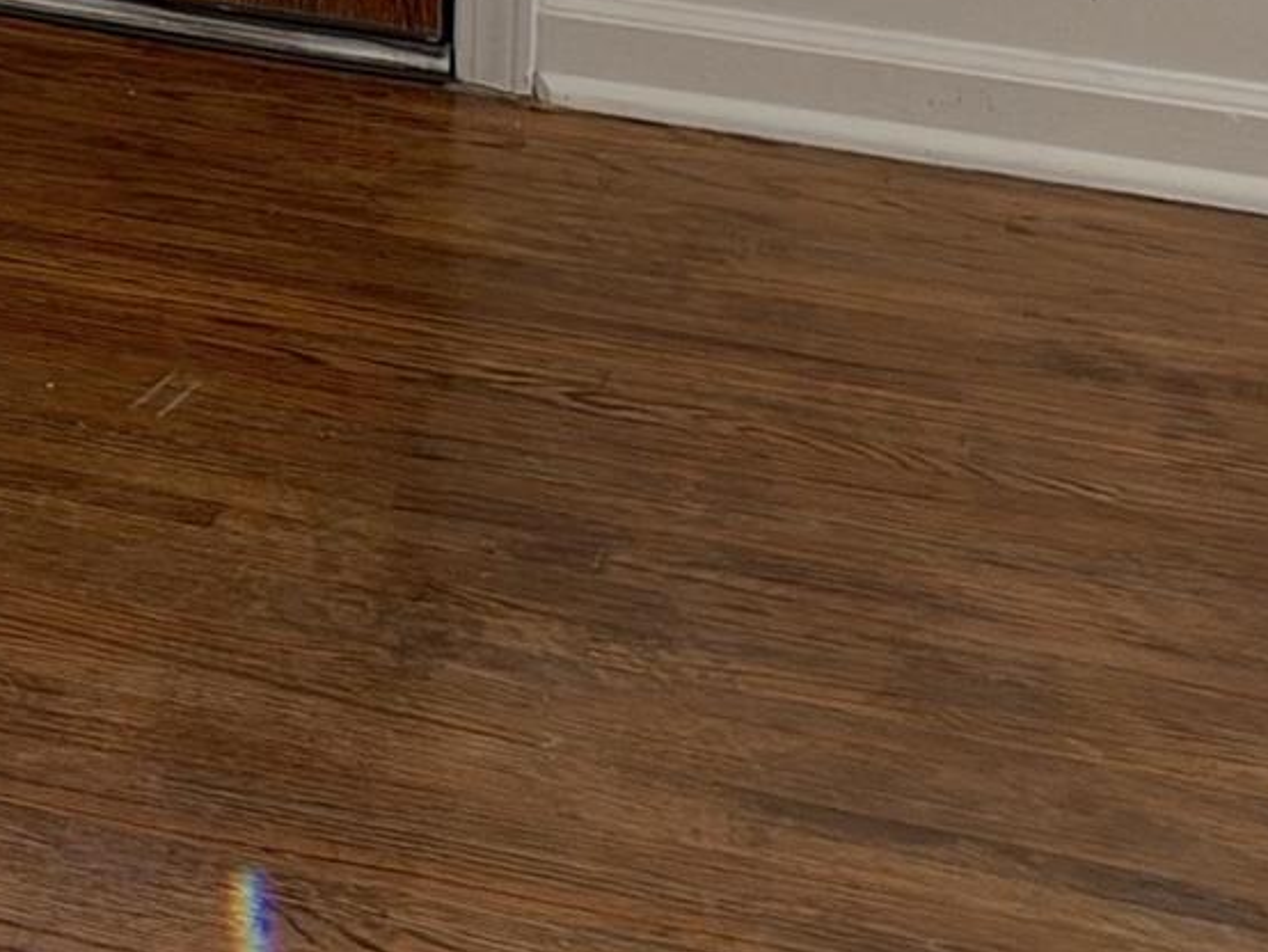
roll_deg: +2.2
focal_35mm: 133
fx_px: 4874
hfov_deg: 12.4
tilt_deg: -7.5
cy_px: -1169
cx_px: -1566
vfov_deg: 10.0
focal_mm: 6.93
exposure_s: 1/120
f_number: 1.8
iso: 200
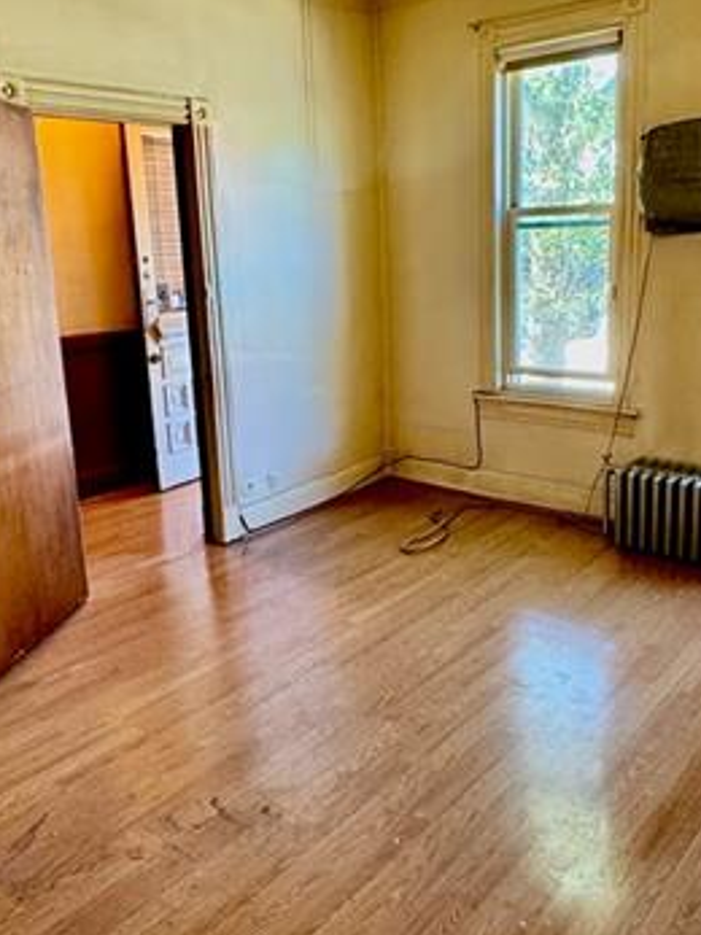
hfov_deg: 45.3
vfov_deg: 58.3
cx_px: 399
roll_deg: +2.1
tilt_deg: -12.4
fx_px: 838
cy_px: 426
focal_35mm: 31
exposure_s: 1/60
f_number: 2.2
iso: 500
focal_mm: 2.22
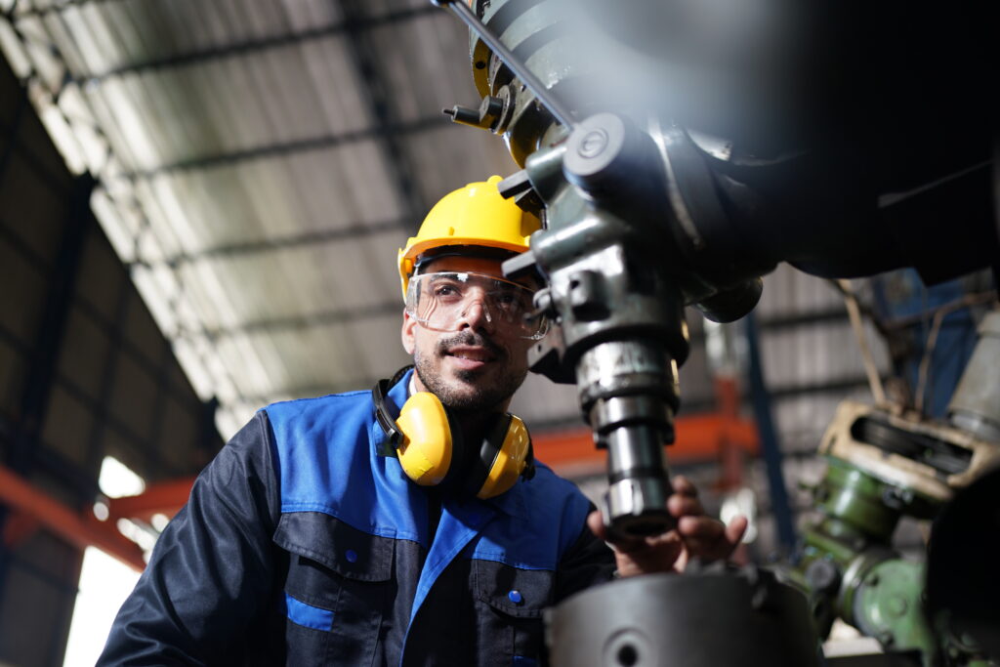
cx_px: 500
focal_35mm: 35
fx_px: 972
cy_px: 334
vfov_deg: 37.9
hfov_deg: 54.4
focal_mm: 35
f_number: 1.4
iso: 100
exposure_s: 1/60
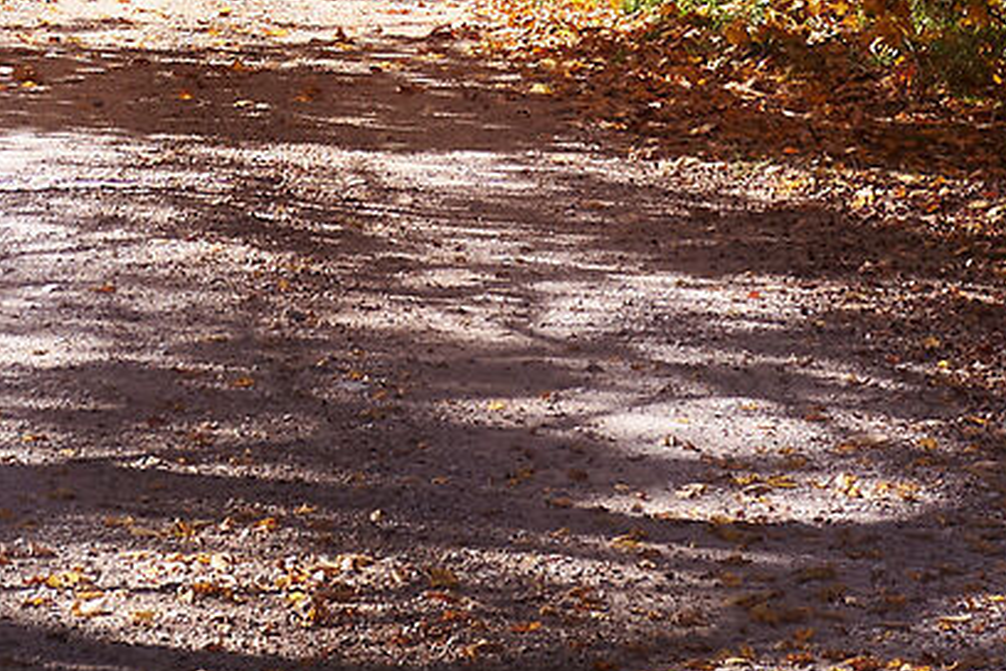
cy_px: -854
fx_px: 5421
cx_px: 136
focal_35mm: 194
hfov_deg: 10.6
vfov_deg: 6.8
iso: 200
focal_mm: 22.8
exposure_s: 1/420
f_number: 5.6
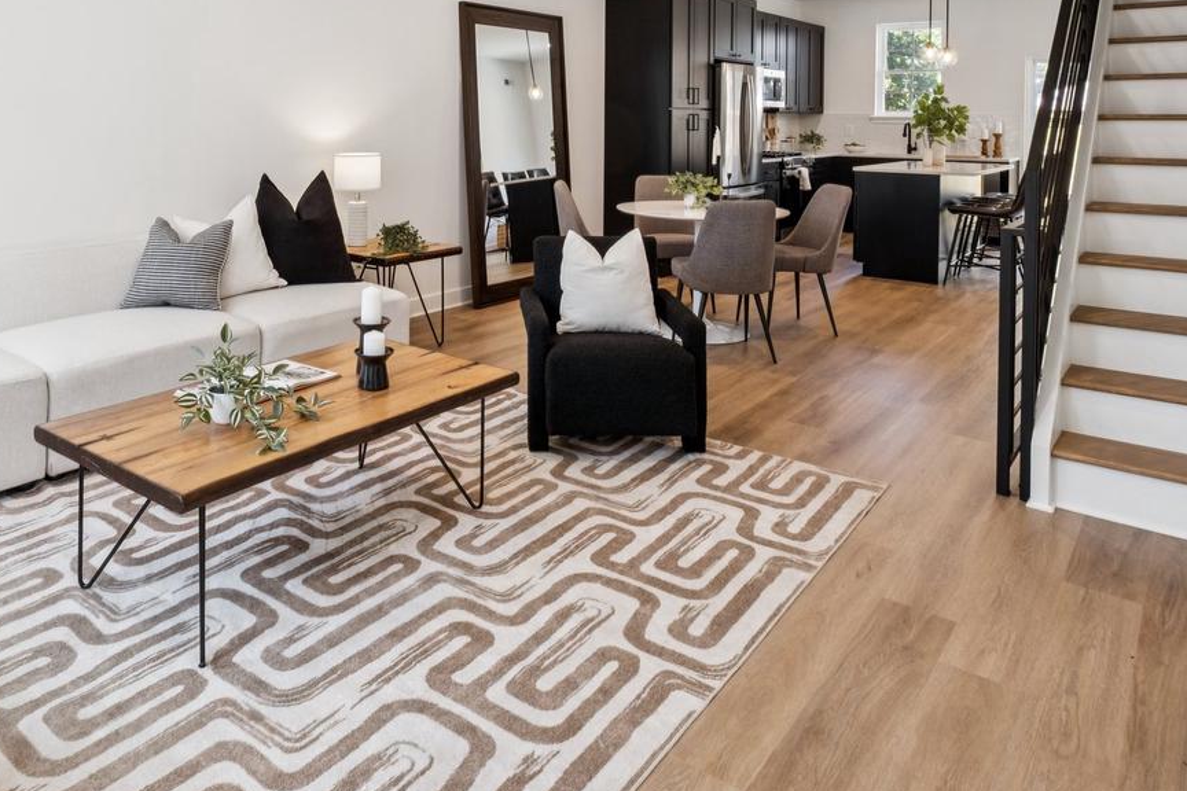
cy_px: 137
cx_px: 486
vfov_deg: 47.9
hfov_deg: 70.9
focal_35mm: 25
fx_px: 824
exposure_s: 1/15
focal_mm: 10
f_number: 8
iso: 250
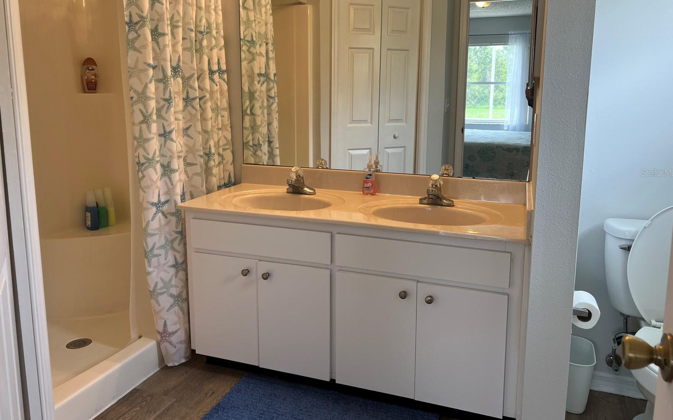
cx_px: 340
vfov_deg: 44.3
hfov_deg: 66.5
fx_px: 514
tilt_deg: -9.2
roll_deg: -0.3
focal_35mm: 28
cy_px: 172
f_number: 1.5
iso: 50
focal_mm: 5.7
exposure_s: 1/120
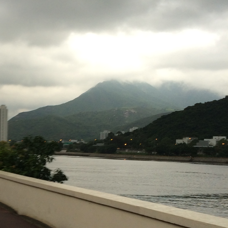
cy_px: 173
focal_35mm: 72
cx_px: 1
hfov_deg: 23.0
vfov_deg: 23.7
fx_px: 537
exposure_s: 1/60
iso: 50
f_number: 2.2
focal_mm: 4.12
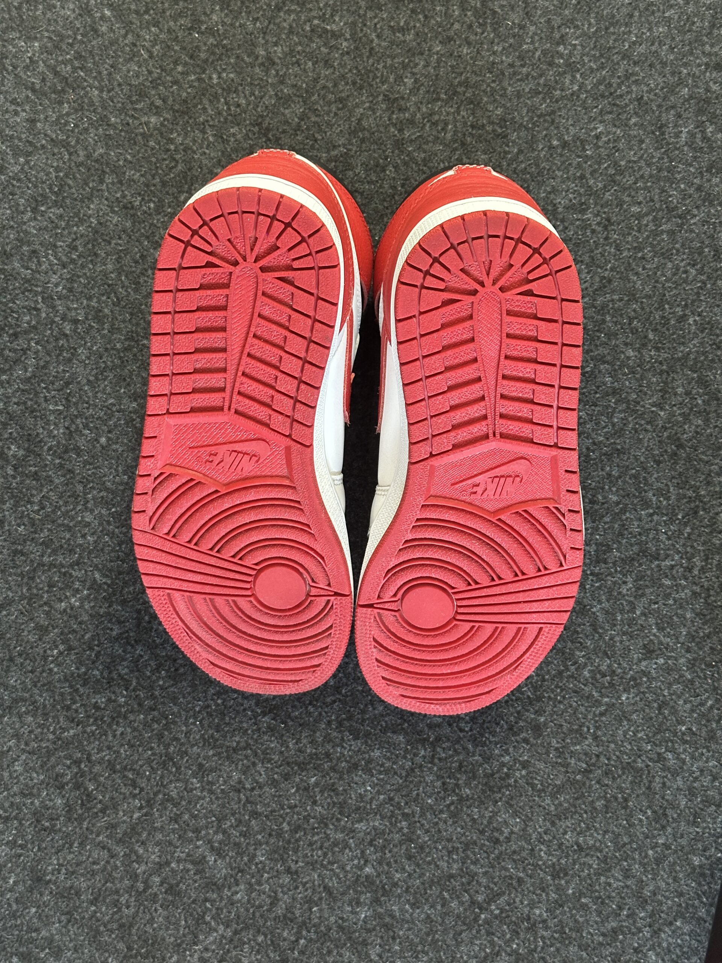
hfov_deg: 30.3
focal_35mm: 48
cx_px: 361
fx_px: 1335
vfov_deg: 39.7
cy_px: 482
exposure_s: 1/33
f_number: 1.78
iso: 400
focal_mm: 6.86
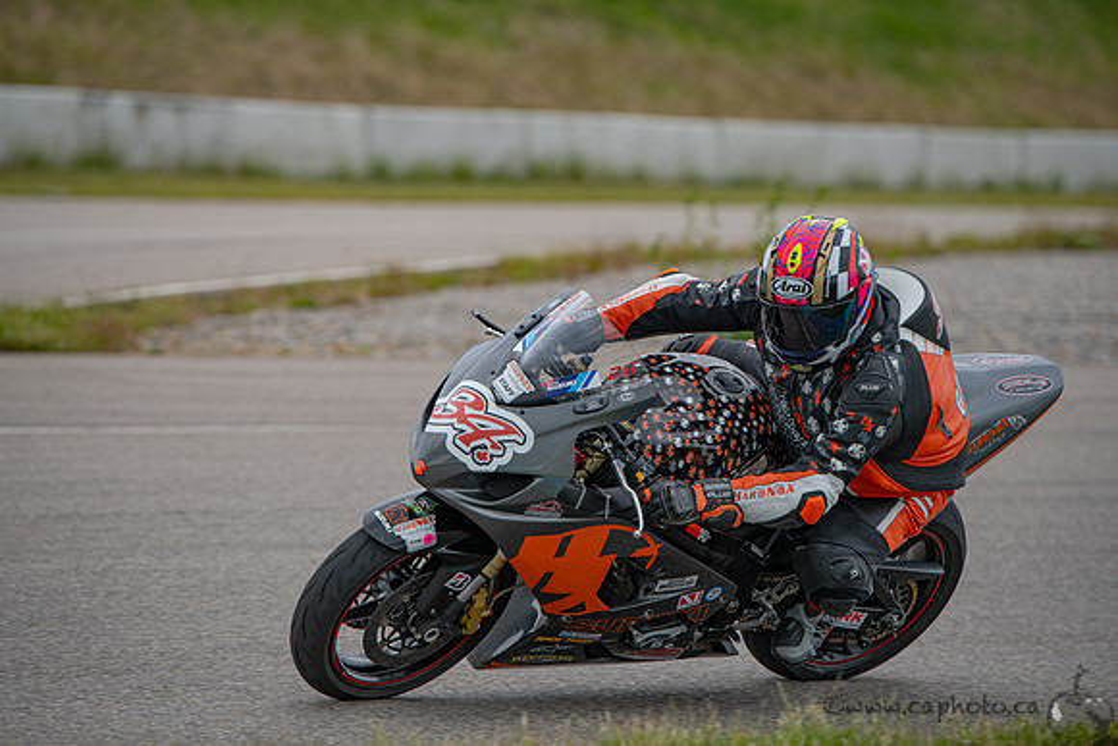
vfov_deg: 6.9
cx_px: 559
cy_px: 373
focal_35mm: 200
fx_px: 6212
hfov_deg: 10.3
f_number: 3.5
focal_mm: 200
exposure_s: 1/1250
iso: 110
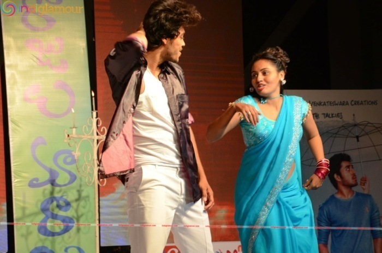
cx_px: 191
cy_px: 126
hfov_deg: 14.9
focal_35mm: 138
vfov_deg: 9.9
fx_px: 1462
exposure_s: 1/125
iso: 1600
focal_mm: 92
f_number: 7.1
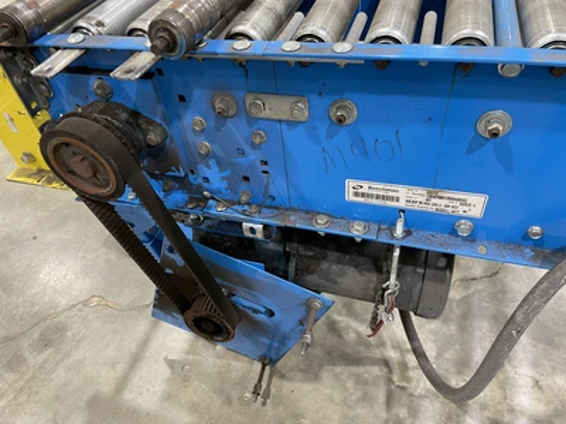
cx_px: 283
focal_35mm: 26
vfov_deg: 53.1
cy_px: 212
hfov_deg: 67.3
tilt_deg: -46.8
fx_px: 425
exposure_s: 1/60
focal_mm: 4.2
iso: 100
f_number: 1.6
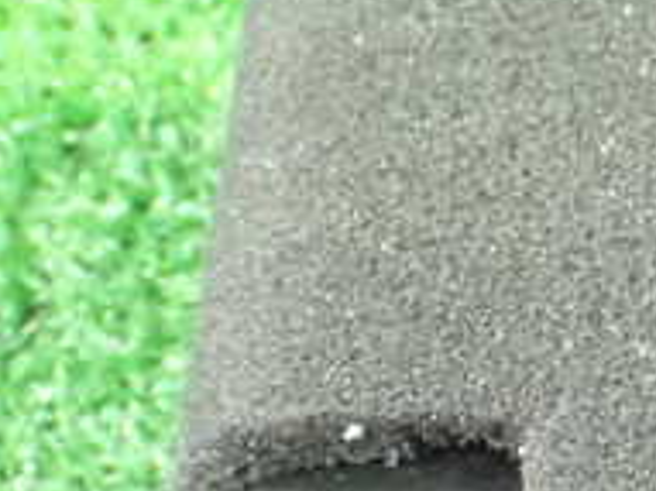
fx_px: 2973
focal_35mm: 157
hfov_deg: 12.0
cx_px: 972
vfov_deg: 9.4
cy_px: 446
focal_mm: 9.01
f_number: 3.2
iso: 1600
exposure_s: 1/25
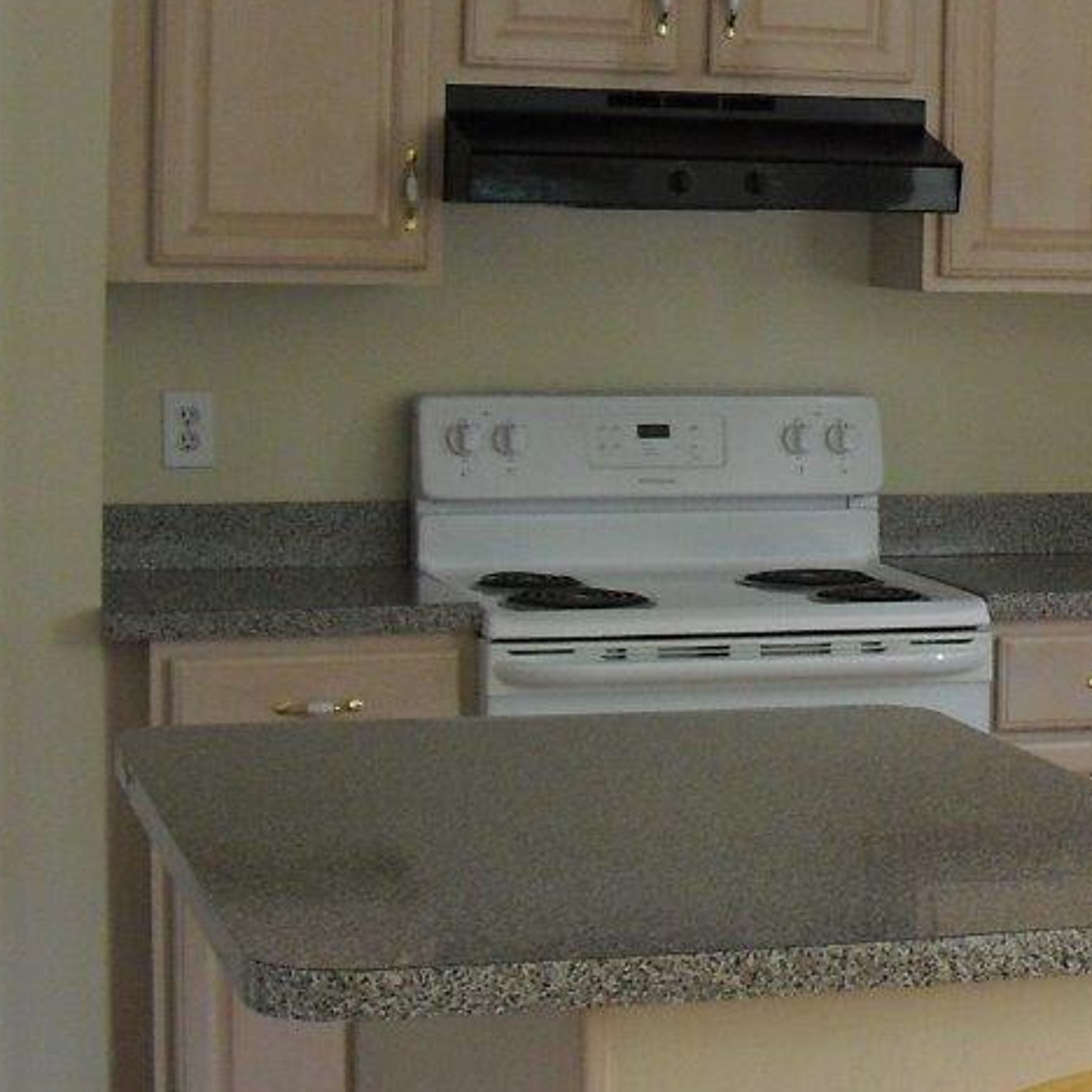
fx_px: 3498
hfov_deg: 16.6
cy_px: 336
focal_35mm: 98
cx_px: 1463
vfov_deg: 17.7
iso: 200
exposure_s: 1/80
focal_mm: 6.3
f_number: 3.1
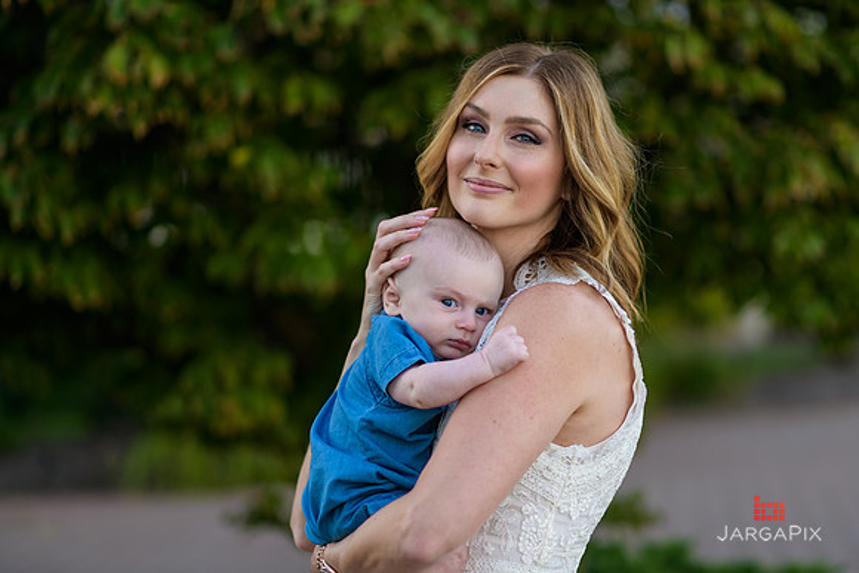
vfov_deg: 14.0
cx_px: 494
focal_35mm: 98
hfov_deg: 20.8
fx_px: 2334
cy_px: 287
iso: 200
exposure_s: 1/500
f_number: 2
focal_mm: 85
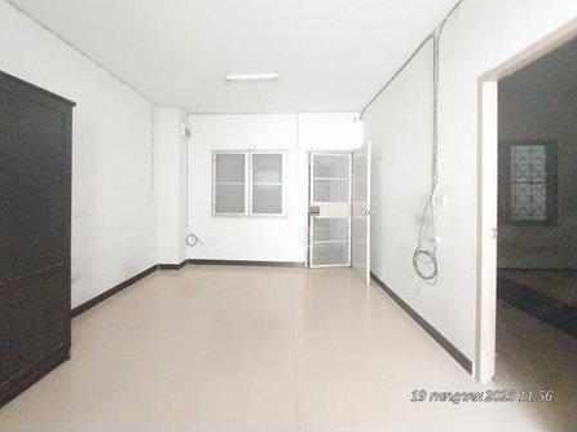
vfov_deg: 85.5
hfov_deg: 101.9
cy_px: 200
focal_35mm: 14
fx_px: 233
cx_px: 268
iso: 640
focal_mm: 1.3
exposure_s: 1/8
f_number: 2.2
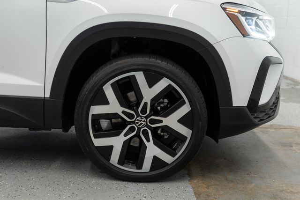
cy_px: 100
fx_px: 350
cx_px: 150
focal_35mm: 42
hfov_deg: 46.4
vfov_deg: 31.9
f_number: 3.2
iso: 200
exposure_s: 1/40
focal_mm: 28
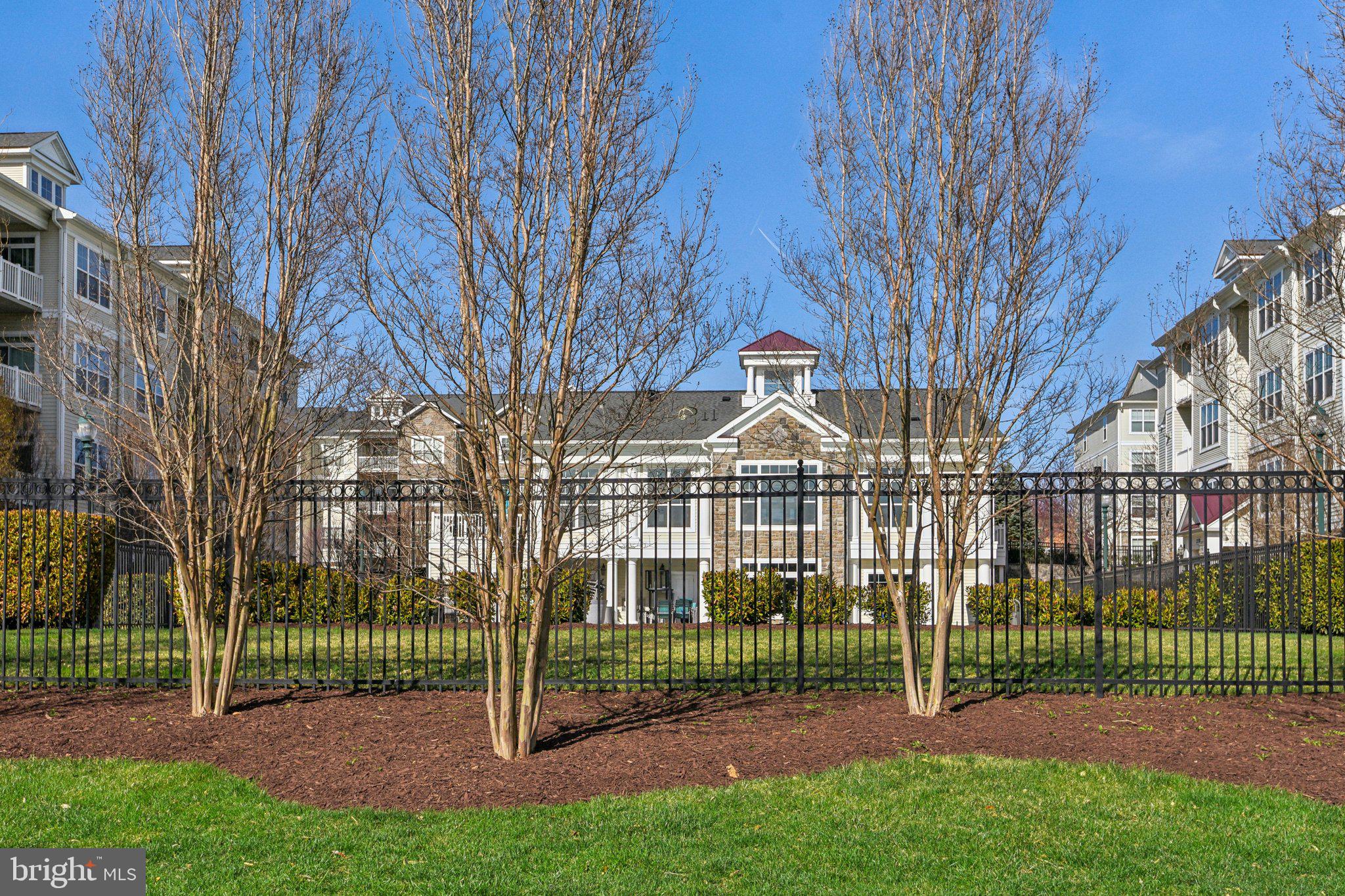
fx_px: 1307
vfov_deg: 37.8
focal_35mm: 35
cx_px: 672
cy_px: 448
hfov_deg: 54.4
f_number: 8
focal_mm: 35
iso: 400
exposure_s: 1/4000
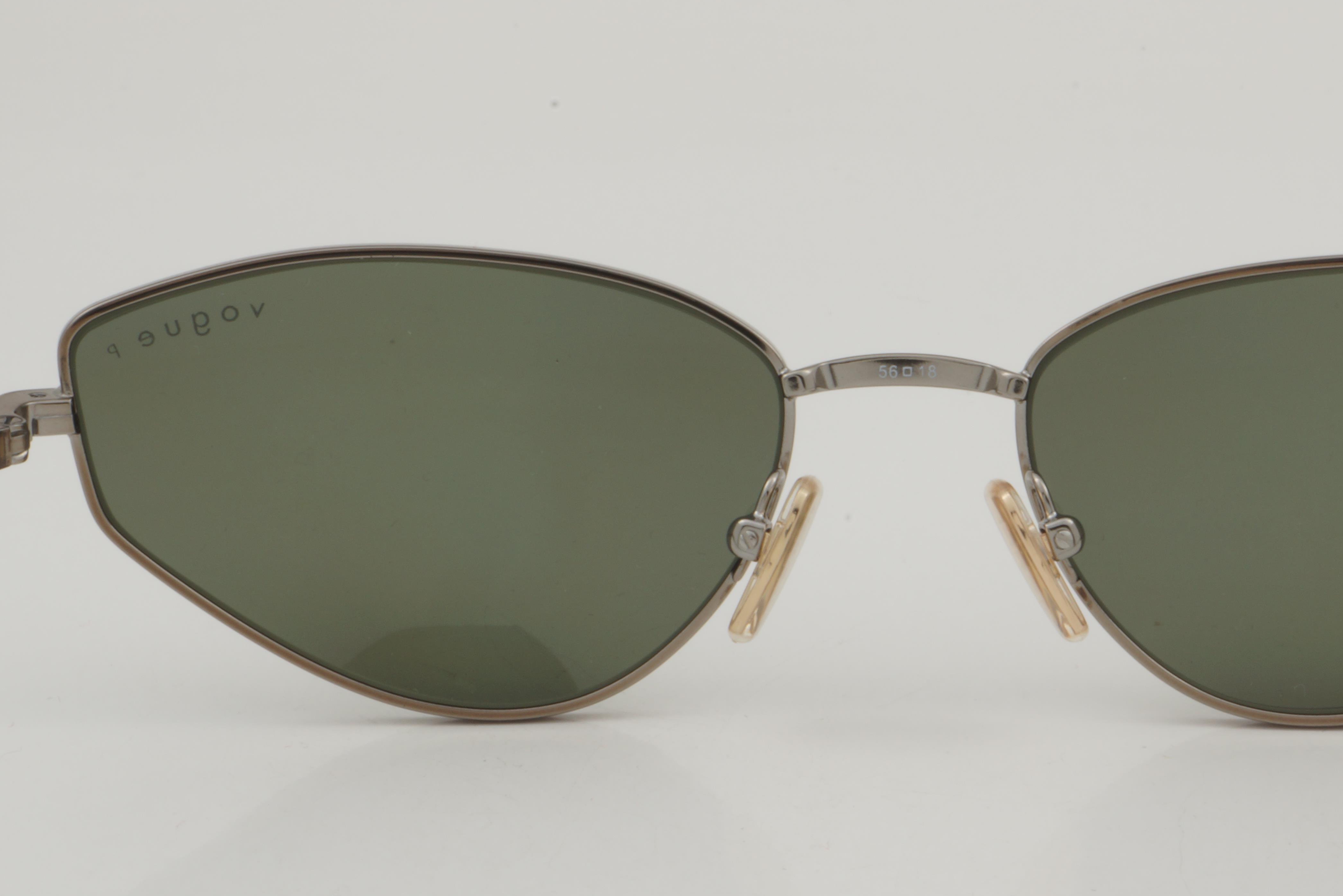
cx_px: 909
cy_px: 466
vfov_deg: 11.5
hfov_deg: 17.2
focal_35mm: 119
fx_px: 4429
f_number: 32
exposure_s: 1/3
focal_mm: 55
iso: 100
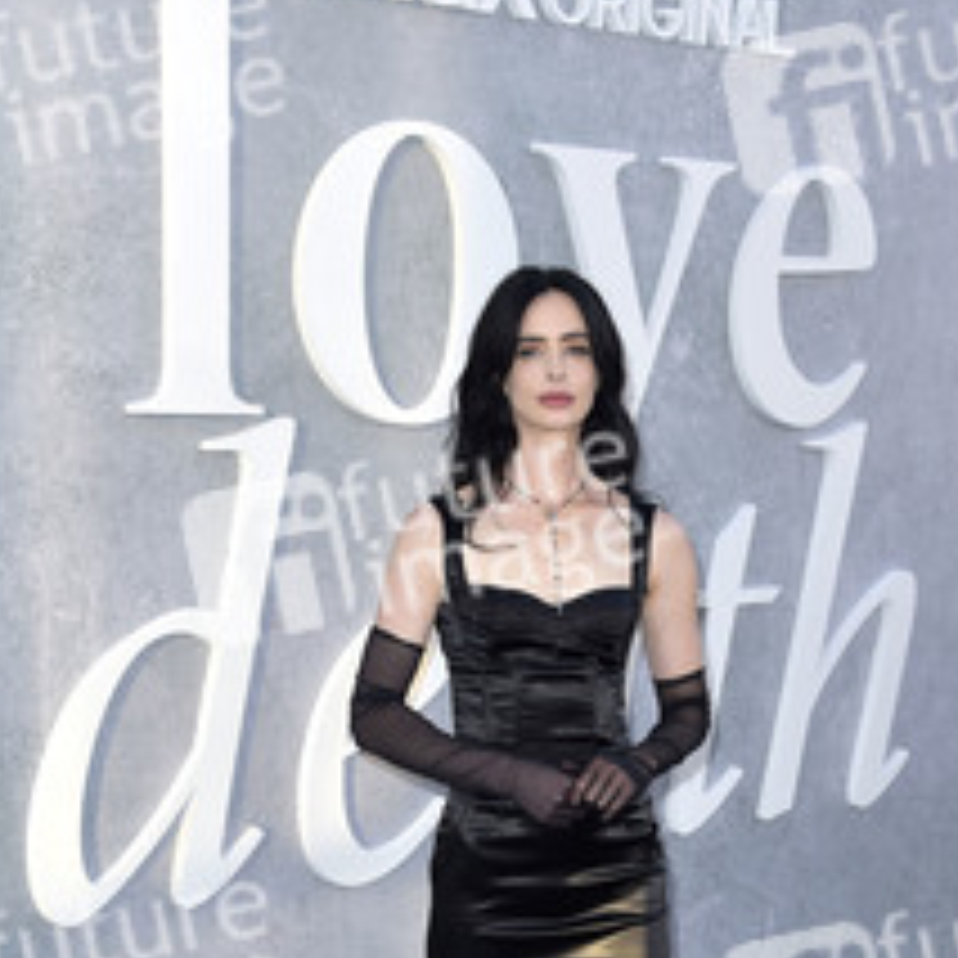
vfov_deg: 23.6
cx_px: 546
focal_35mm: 72
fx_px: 2254
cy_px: 765
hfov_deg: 24.0
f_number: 6.3
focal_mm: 45
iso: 500
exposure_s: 1/250
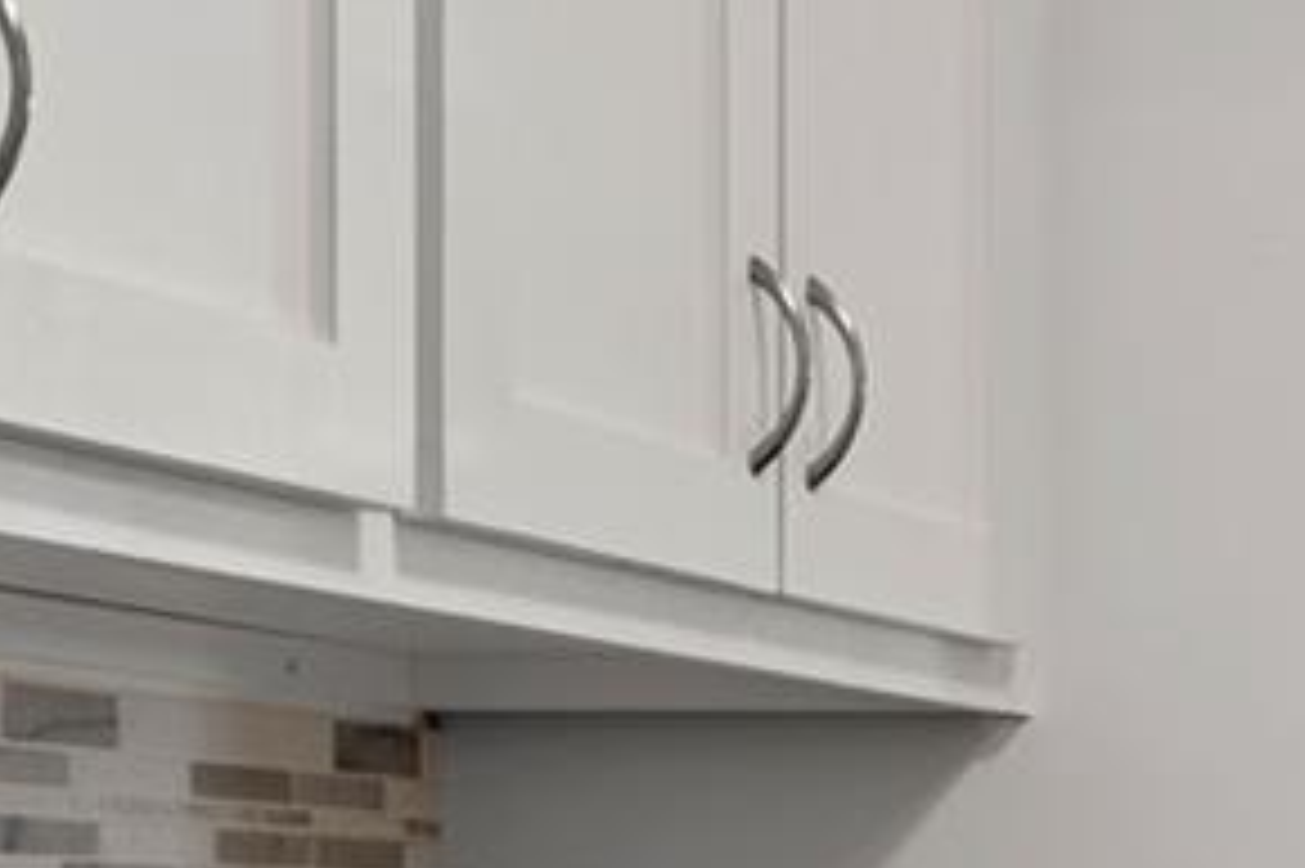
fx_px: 4094
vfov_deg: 11.9
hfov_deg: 15.0
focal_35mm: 113
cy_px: 1037
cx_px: 2547
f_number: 9
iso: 200
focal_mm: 16
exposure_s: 6
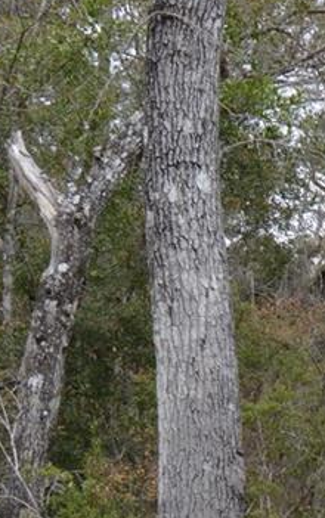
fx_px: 2164
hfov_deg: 7.5
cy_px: 504
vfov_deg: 13.5
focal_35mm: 153
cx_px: 972
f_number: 5.6
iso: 180
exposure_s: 1/125
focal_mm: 22
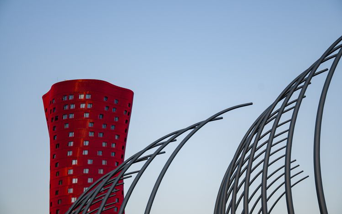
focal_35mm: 89
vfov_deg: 14.7
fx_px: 830
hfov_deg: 23.3
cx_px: 171
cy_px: 104
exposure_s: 1/125
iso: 200
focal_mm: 58
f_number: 5
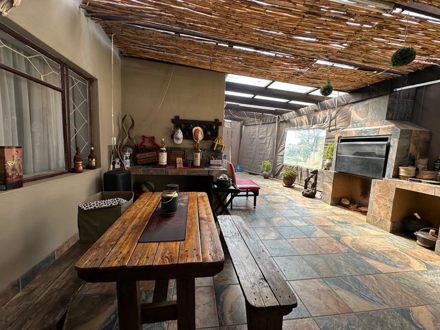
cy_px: 165
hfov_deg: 102.1
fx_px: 178
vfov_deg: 85.7
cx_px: 220
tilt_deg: -4.7
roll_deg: -2.6
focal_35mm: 14
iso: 40
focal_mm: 2.22
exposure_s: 1/99
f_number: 2.2
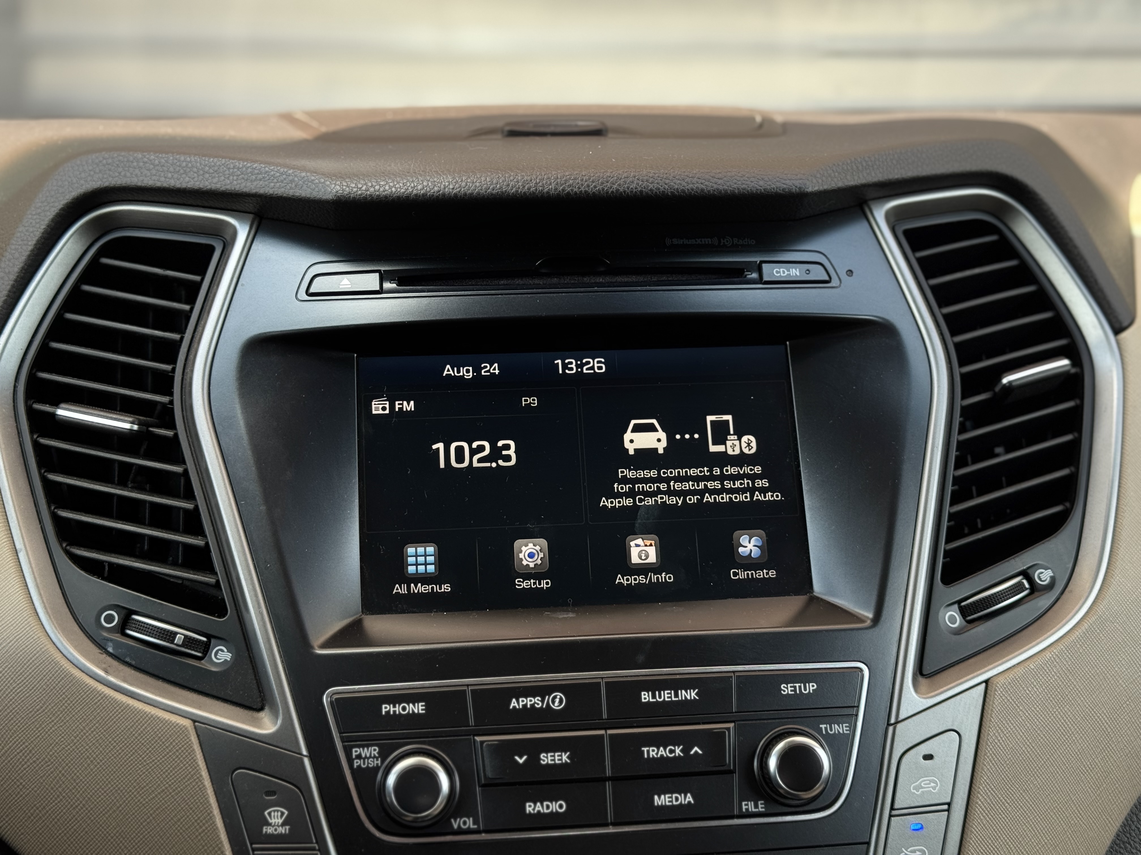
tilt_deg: -12.1
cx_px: 570
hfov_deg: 39.7
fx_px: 1582
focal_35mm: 48
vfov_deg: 30.3
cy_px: 428
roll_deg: -0.3
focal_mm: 6.76
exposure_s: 1/196
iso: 64
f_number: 1.78
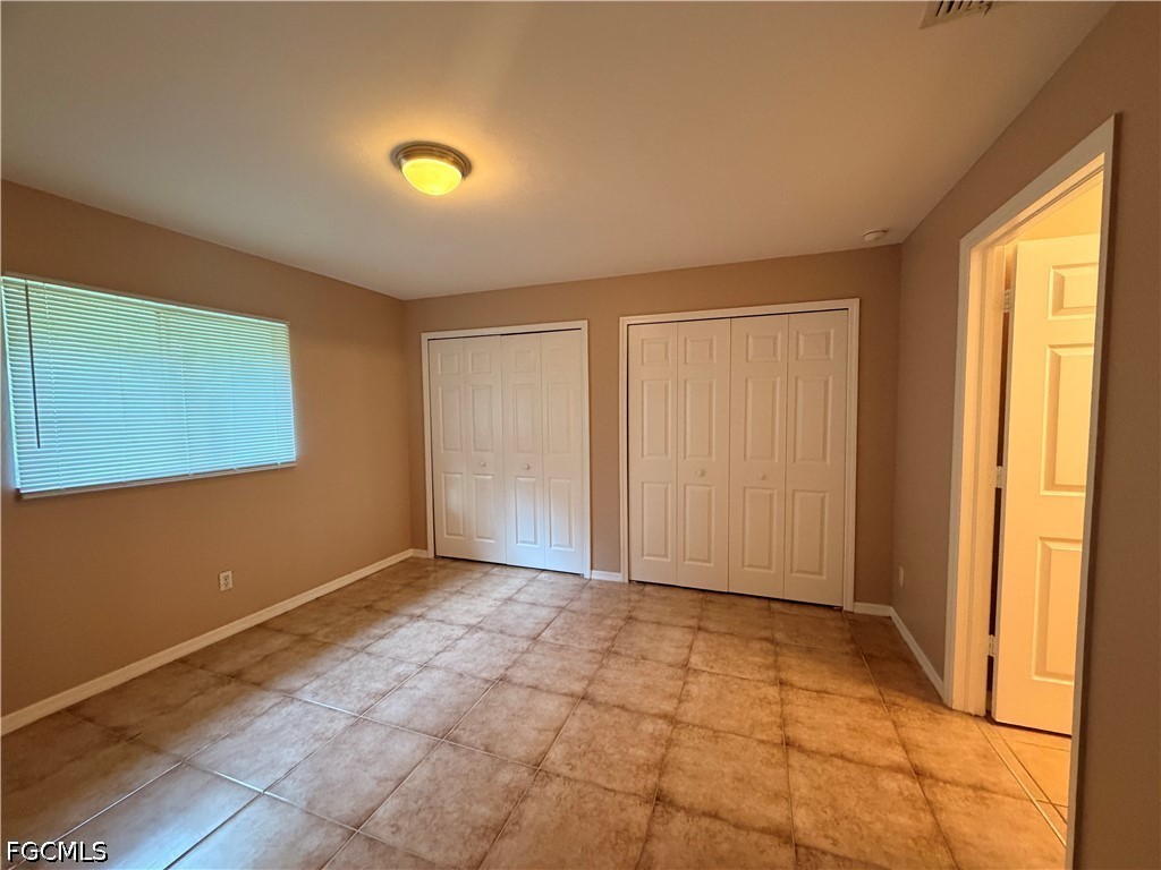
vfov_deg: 85.7
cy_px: 435
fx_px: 470
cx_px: 580
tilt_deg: -3.8
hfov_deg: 102.1
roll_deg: +0.7
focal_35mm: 14
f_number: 2.2
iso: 400
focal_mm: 2.22
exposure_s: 1/60
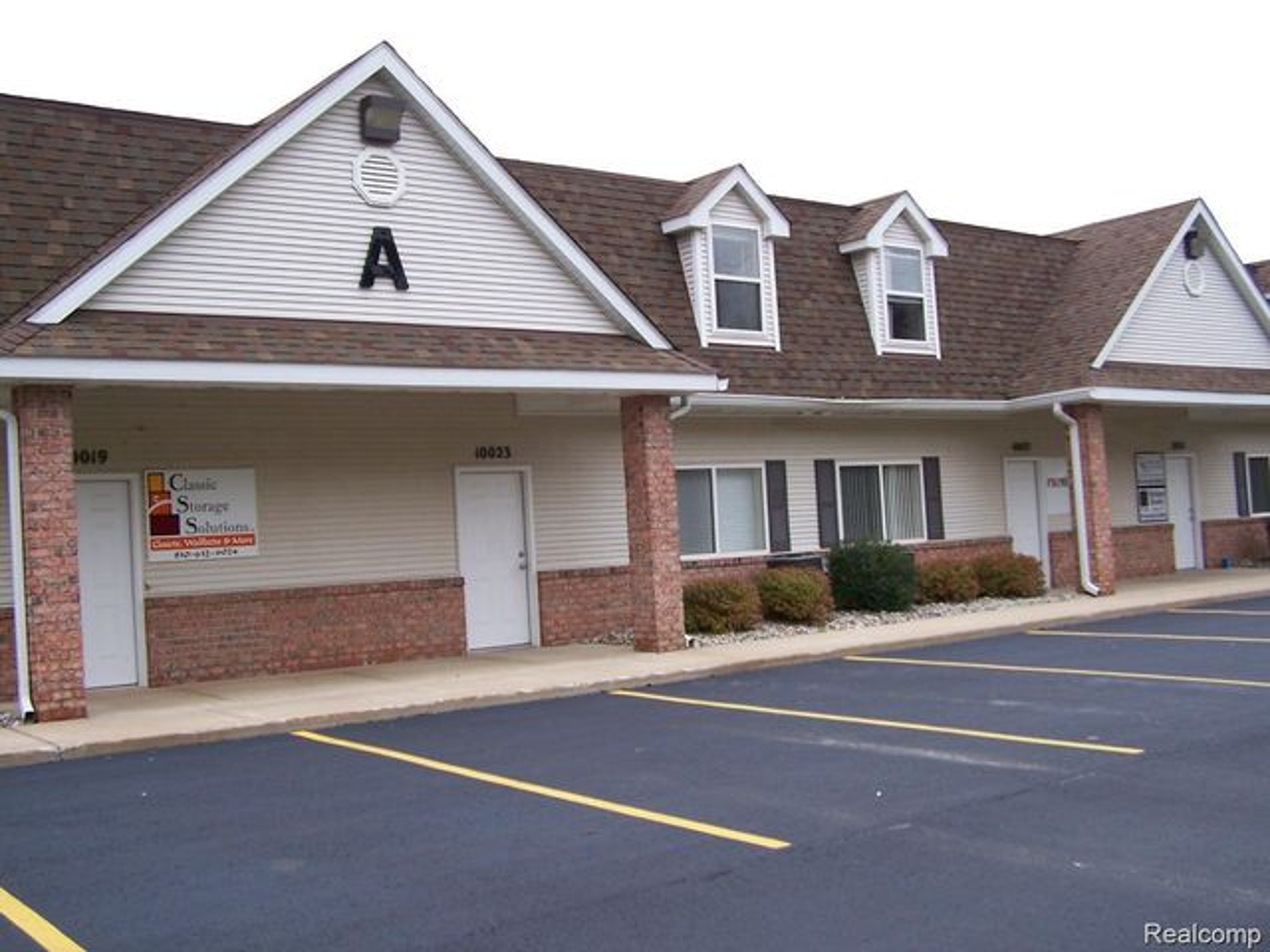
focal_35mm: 38
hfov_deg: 49.0
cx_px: 635
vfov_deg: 37.7
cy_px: 476
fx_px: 1394
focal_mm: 6.3
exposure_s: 1/250
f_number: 2.8
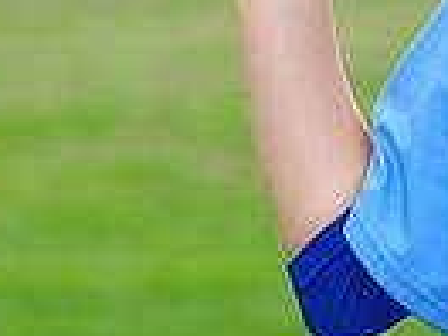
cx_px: 720
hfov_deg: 2.8
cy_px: -132
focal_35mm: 698
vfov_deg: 2.1
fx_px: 9034
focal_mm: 165
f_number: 7.1
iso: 400
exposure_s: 1/250
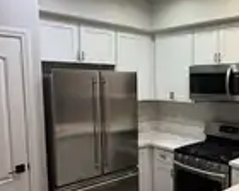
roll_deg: -0.1
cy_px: 109
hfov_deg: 44.1
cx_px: 198
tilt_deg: -5.3
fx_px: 276
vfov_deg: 38.1
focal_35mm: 39
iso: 250
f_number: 2.2
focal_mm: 2.22
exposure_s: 1/120
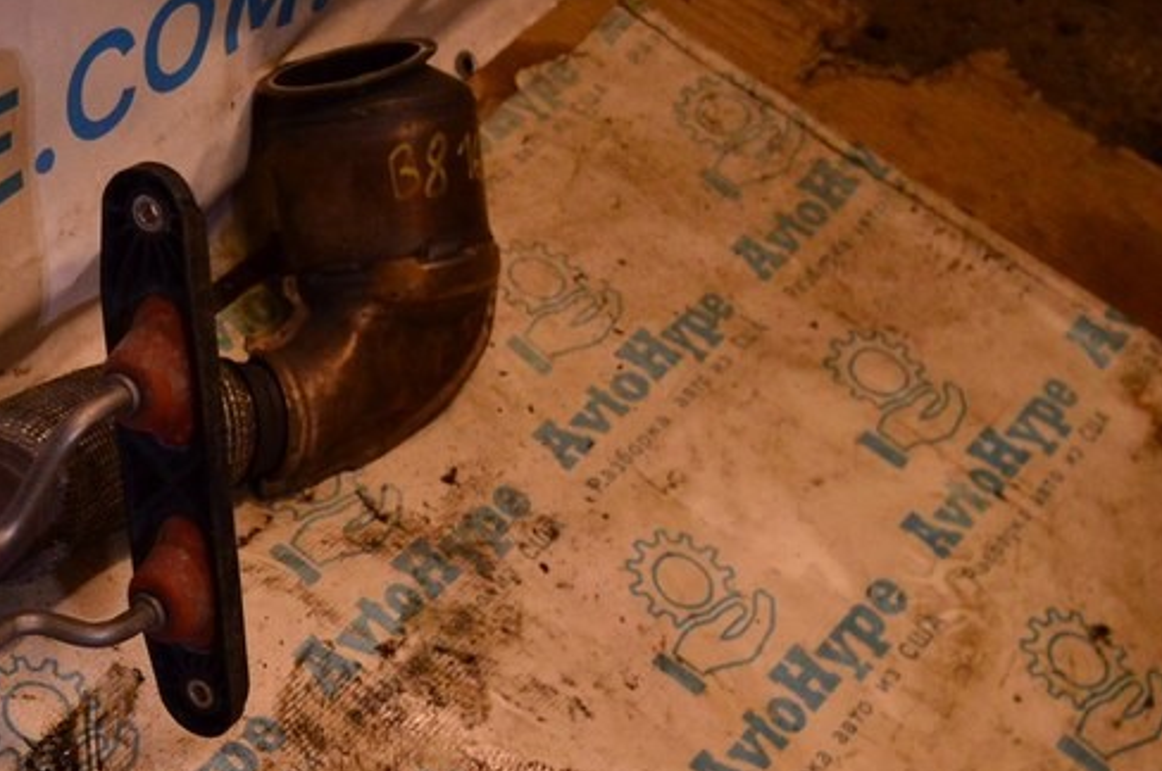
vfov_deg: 21.2
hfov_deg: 29.6
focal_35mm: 63
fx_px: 2031
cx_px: -19
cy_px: 646
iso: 1600
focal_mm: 20
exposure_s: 1/400
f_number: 4
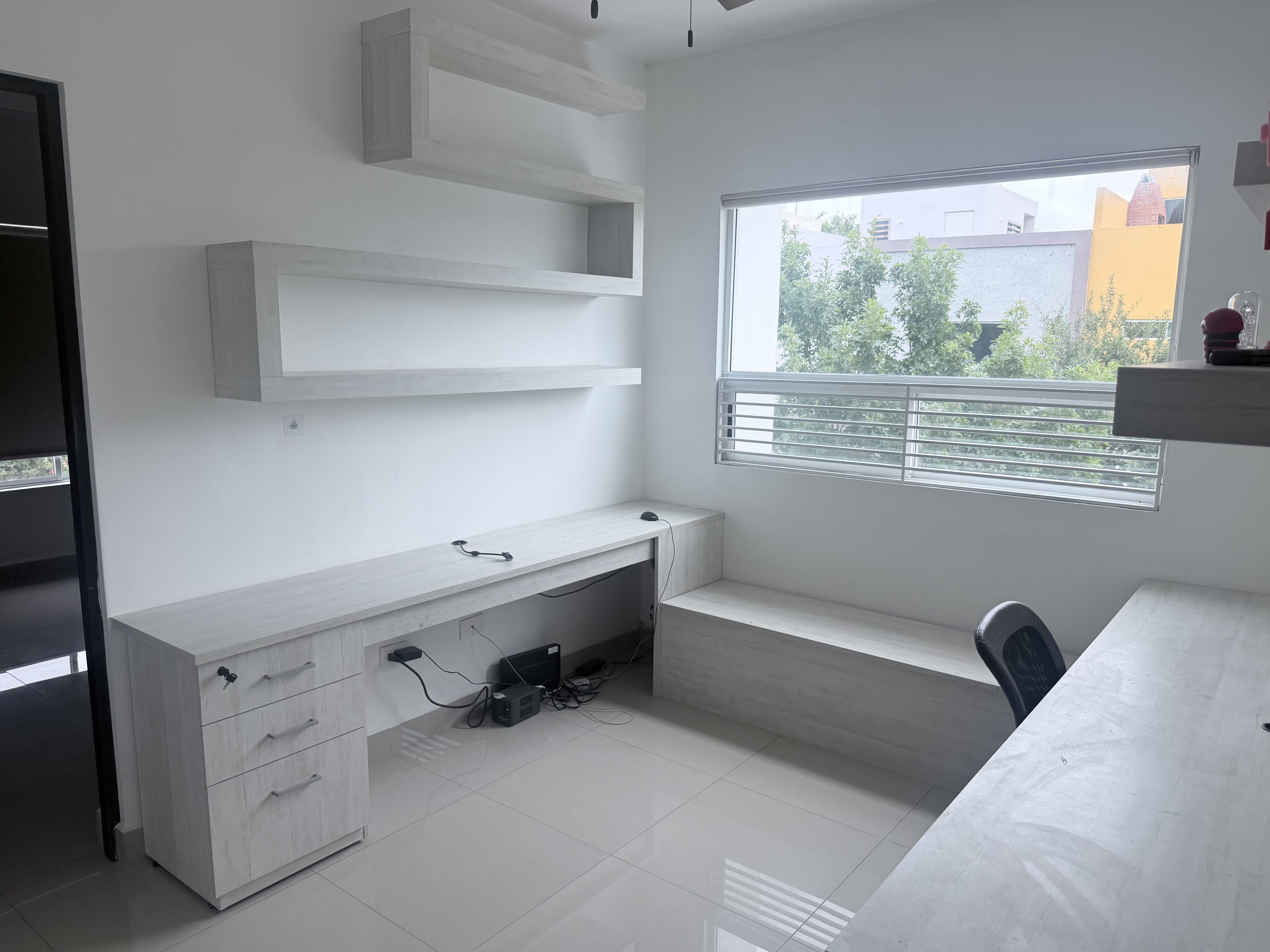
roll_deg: -0.6
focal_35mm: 24
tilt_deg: -9.5
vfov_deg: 56.8
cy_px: 476
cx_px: 635
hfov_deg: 71.6
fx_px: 881
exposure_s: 1/742
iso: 100
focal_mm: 6.76
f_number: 1.78
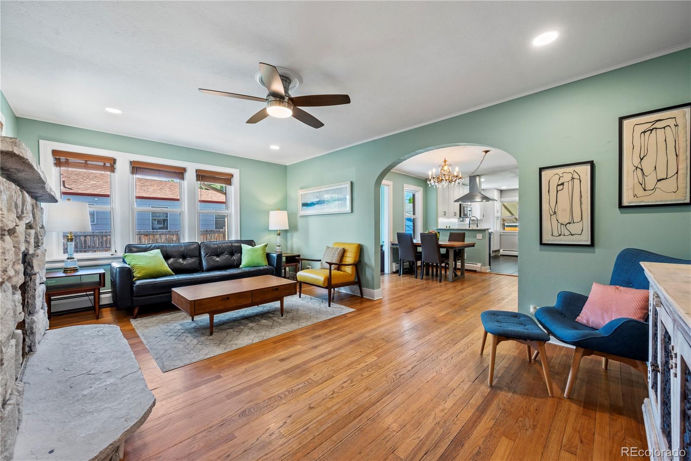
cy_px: 230
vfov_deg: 81.2
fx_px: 269
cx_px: 346
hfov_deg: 104.2
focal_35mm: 14
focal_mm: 14
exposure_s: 1/6
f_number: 8
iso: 400
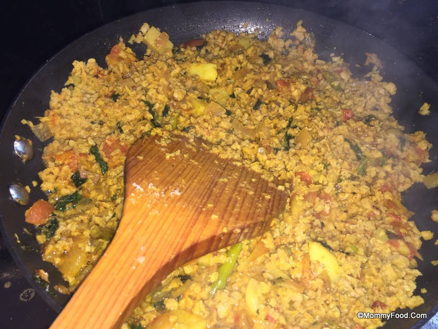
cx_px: 219
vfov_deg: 48.2
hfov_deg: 61.7
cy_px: 164
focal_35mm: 29
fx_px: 367
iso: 32
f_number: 2.2
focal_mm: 4.15
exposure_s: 1/34
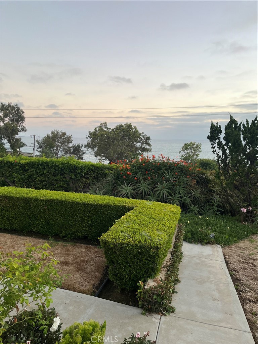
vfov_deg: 67.3
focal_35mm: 26
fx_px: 258
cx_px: 129
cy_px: 172
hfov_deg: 53.1
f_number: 1.6
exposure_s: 1/122
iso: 80
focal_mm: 5.1
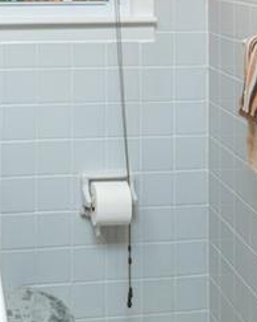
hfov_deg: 22.5
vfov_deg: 25.9
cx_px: 54
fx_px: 637
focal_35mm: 67
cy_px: -44
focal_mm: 17
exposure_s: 1/80
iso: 500
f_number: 8
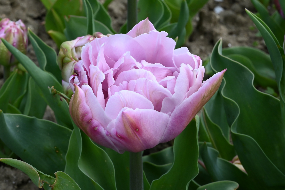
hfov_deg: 38.9
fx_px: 403
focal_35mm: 51
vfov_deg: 26.4
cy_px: 95
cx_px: 142
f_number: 16
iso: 220
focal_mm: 51
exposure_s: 1/60
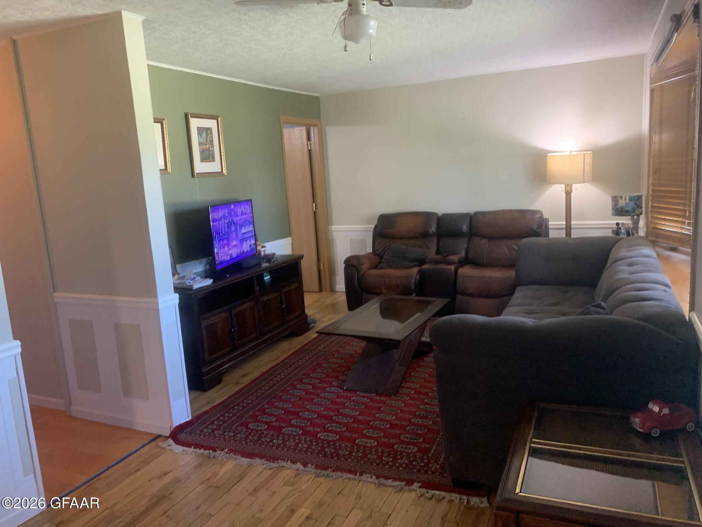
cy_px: 264
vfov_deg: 53.1
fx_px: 527
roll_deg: +3.1
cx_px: 351
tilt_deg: -8.2
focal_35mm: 26
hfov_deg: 67.3
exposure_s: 1/40
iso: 250
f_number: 1.8
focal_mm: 4.25
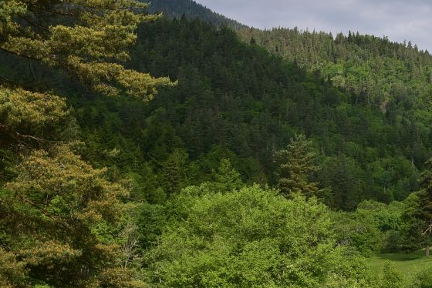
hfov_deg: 17.2
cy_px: 200
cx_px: 454
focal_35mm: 116
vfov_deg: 11.8
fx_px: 1393
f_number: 13
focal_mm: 50
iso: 125
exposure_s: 1/125
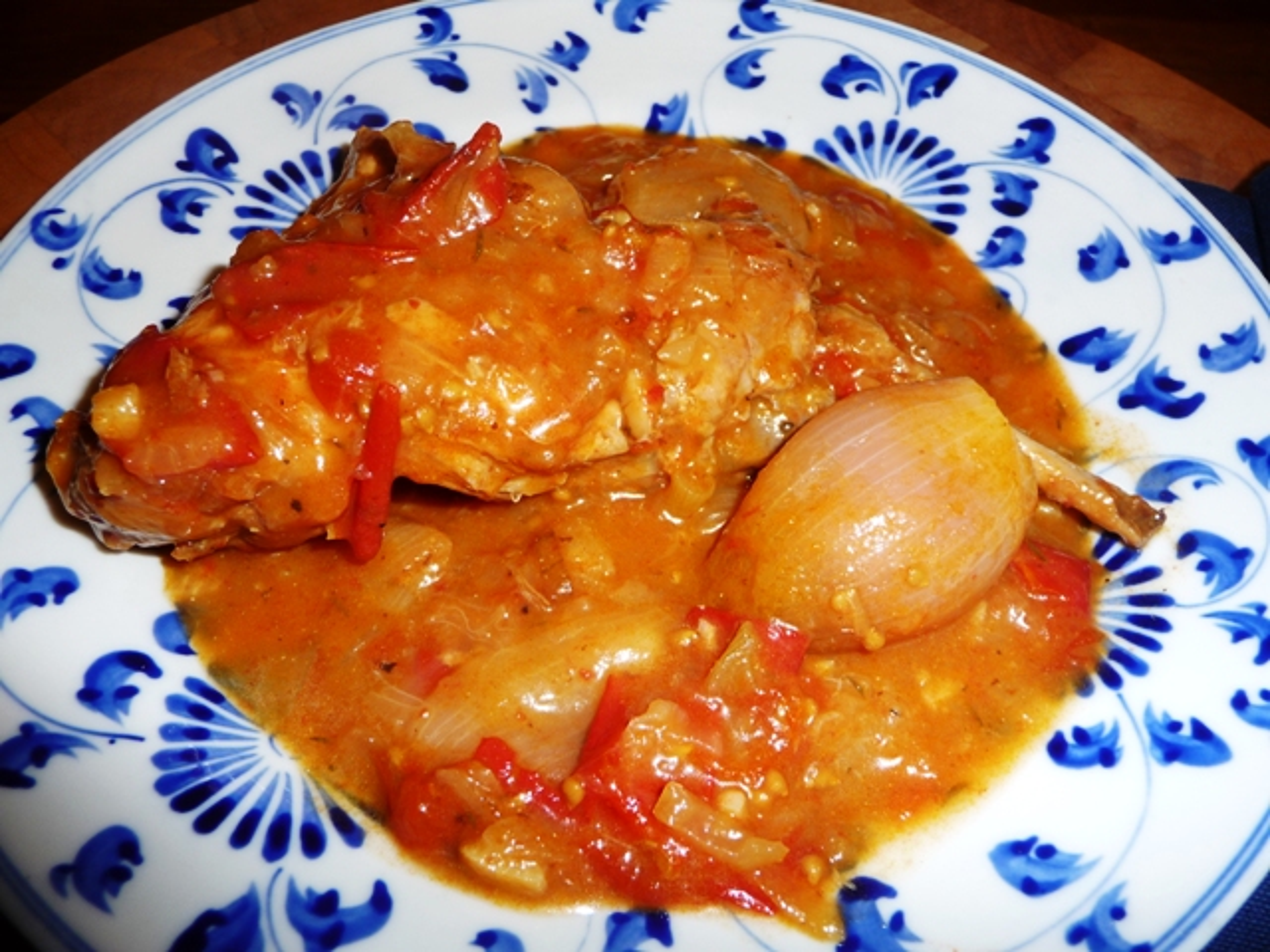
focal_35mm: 30
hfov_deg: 60.0
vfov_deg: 46.8
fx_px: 1101
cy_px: 476
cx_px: 635
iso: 100
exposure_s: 1/30
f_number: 3.4
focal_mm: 5
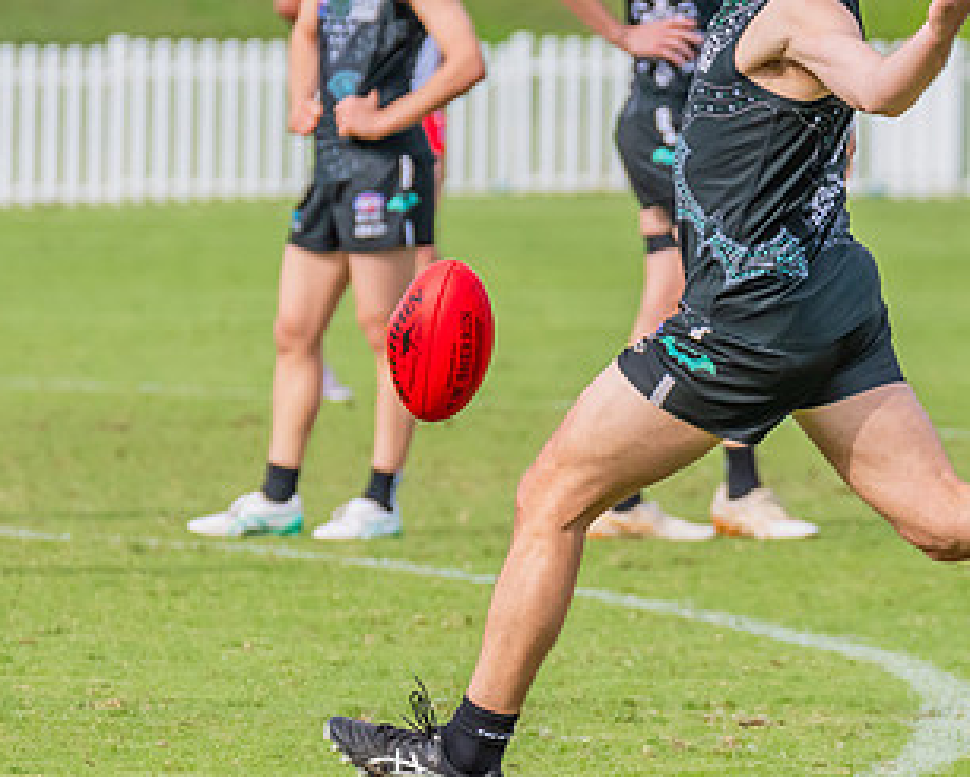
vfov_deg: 1.9
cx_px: 887
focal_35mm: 835
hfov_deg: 2.3
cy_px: 332
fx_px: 23979
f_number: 6.3
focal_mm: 310
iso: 800
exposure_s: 1/1600
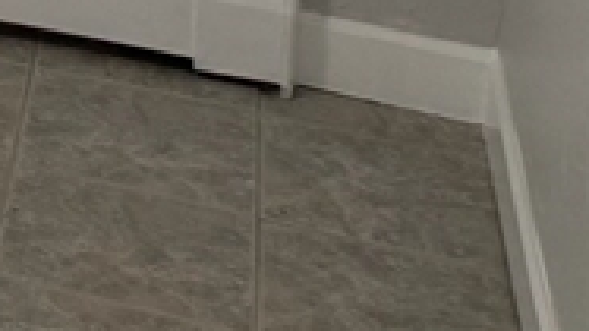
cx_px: -891
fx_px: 2232
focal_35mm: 143
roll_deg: +0.2
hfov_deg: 11.8
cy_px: -839
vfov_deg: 7.1
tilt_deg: -5.4
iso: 250
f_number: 1.78
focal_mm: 6.76
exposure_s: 1/120
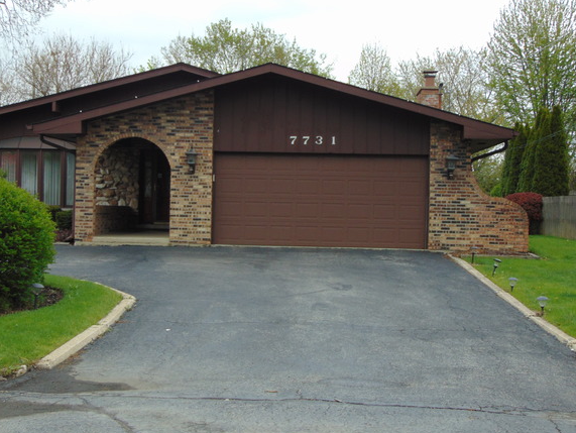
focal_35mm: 56
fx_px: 932
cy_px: 212
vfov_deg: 26.1
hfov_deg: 34.3
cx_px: 285
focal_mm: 9
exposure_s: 1/400
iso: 80
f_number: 3.5
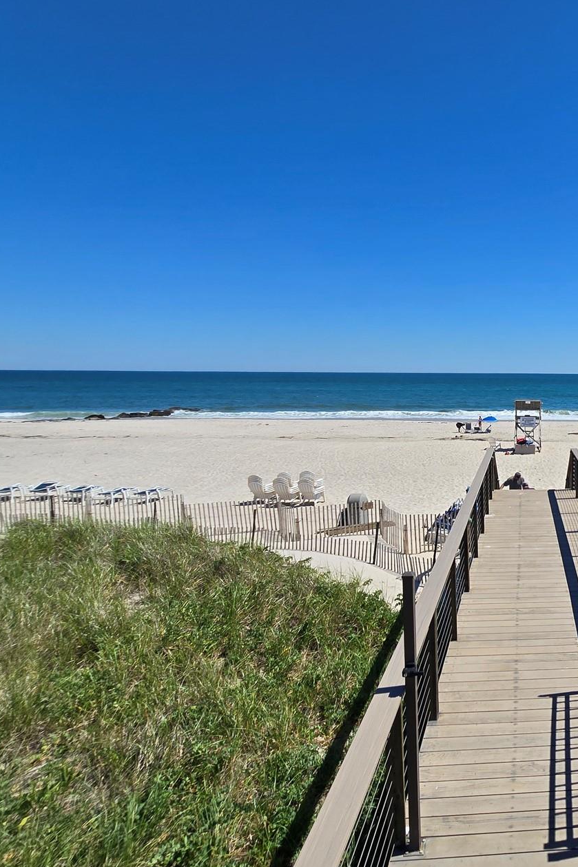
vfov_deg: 78.6
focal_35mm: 22
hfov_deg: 46.9
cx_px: 588
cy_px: 417
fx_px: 530
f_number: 2.2
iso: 50
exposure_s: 1/4098
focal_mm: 2.2
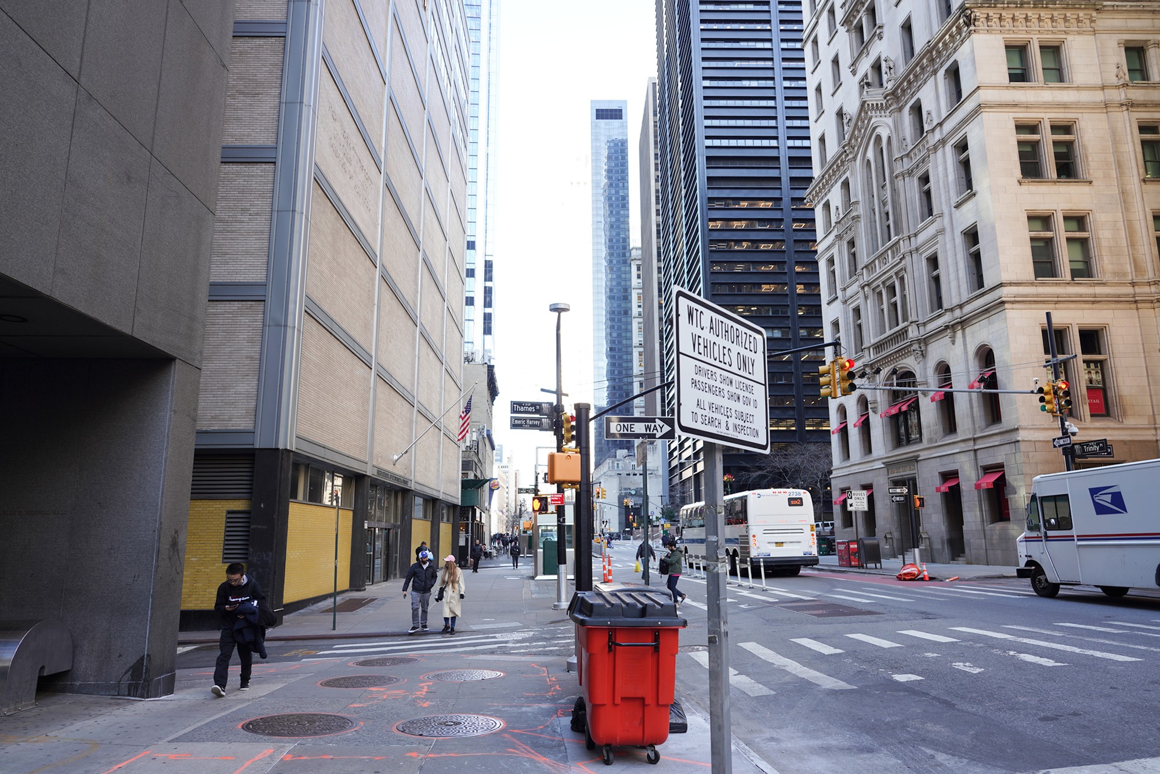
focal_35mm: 22
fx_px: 709
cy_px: 387
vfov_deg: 57.2
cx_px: 580
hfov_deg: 78.6
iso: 100
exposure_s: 1/100
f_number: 2.8
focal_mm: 22
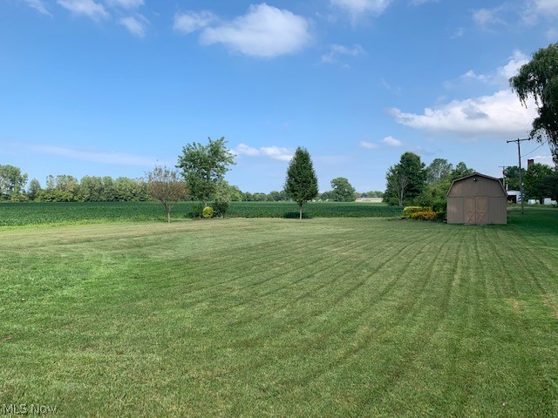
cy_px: 209
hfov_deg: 67.3
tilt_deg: -0.7
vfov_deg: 53.1
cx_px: 279
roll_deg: +0.1
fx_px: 419
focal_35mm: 26
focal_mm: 4.25
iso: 25
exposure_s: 1/1748
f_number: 1.8
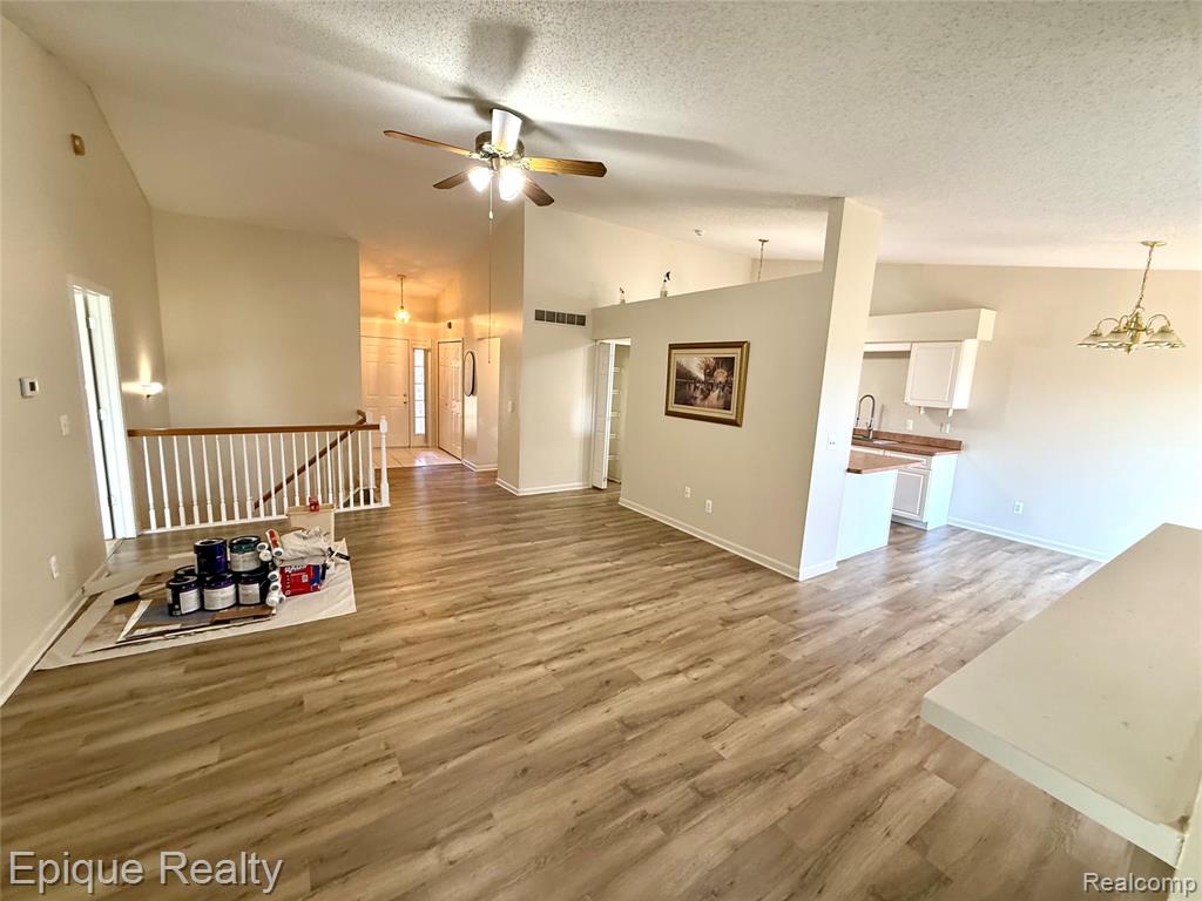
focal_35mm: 14
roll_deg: -3.1
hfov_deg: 102.1
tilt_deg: -9.7
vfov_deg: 85.7
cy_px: 450
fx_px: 486
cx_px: 601
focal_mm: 2.22
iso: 160
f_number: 2.2
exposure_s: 1/60
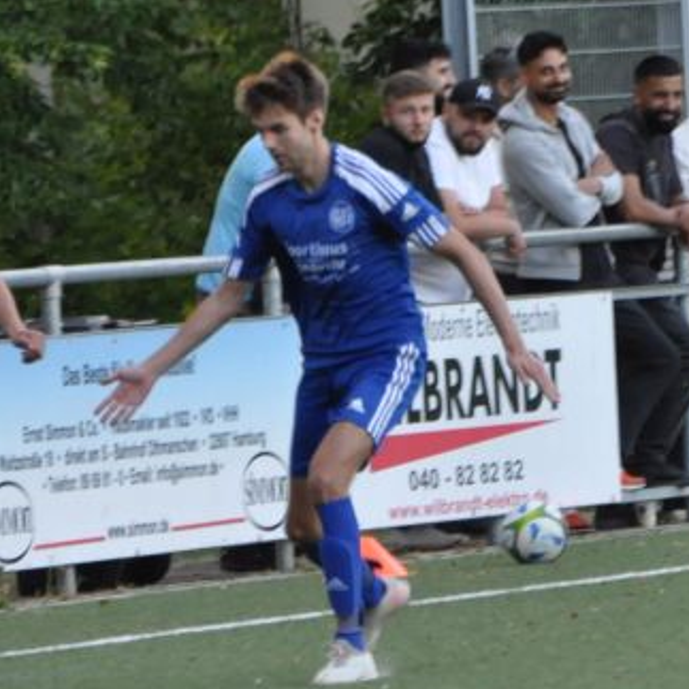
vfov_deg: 2.2
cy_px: 343
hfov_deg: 2.2
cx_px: 100
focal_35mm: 807
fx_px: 18173
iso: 800
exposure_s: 1/125
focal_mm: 200
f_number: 6.3
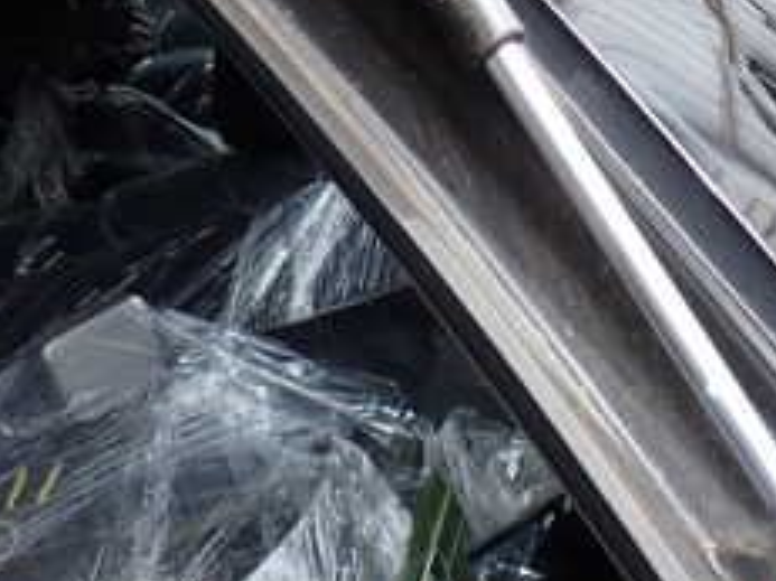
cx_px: 511
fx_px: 1748
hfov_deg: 24.9
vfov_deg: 18.2
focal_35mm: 78
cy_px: -67
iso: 100
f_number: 3.2
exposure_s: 1/125
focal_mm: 5.4
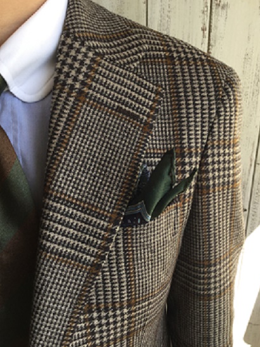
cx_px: 133
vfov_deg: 54.0
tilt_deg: -26.2
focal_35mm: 34
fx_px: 341
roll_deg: +1.7
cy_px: 180
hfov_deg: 41.8
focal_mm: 3.3
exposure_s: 1/120
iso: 32
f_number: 2.4
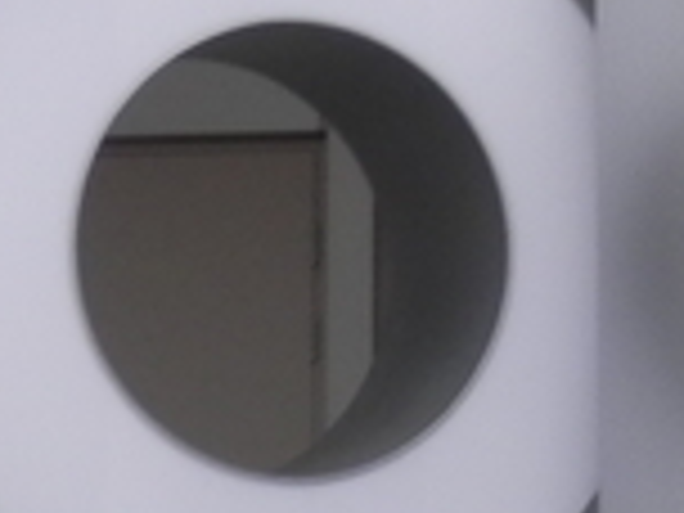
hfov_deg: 9.9
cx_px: 760
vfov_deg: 7.4
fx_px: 3912
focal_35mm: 198
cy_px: -248
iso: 80
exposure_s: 1/100
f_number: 3
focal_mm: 4.5
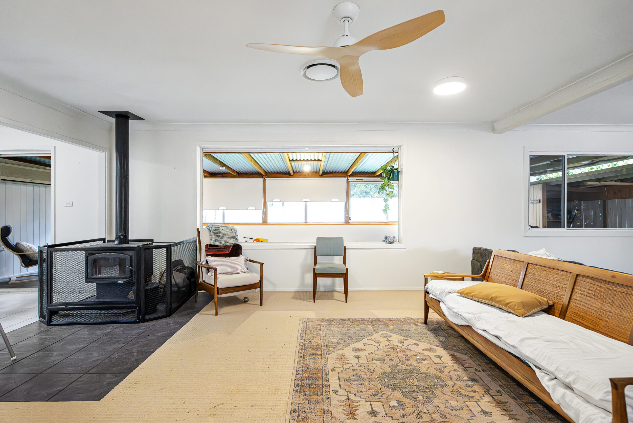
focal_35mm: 16
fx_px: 281
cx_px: 316
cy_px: 212
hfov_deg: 96.7
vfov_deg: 73.8
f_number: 4
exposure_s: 1/800
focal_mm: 16
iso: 12800
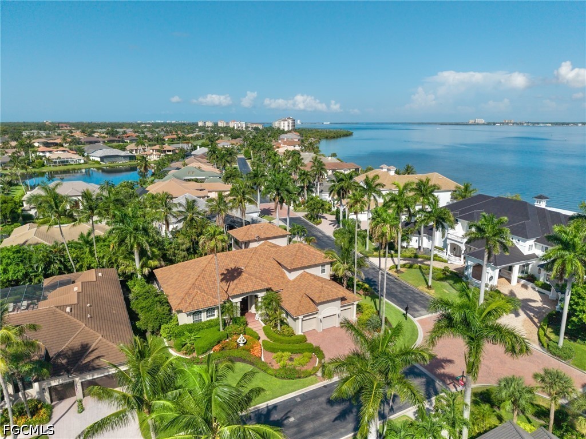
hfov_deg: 71.6
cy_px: 220
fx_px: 406
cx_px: 293
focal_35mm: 24
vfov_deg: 56.8
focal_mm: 8.67
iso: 100
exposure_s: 1/640
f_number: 1.8
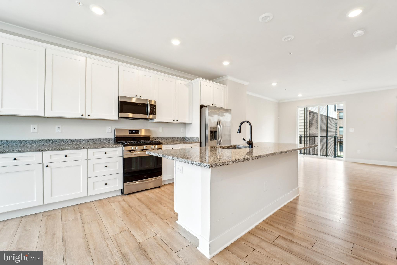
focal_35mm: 14
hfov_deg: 104.3
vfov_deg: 81.2
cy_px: 132
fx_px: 154
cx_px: 198
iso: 250
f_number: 5.6
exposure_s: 1/30
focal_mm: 14
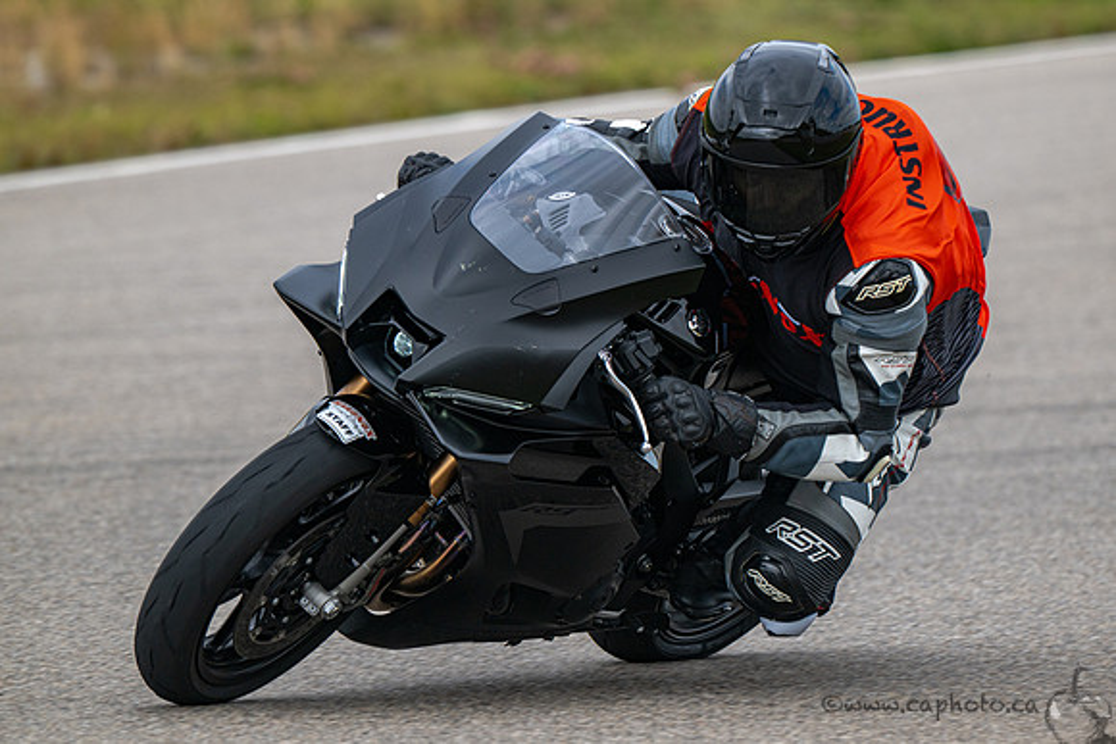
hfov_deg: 3.9
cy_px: 308
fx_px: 16341
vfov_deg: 2.6
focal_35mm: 527
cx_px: 654
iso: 360
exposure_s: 1/1250
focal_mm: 450
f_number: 6
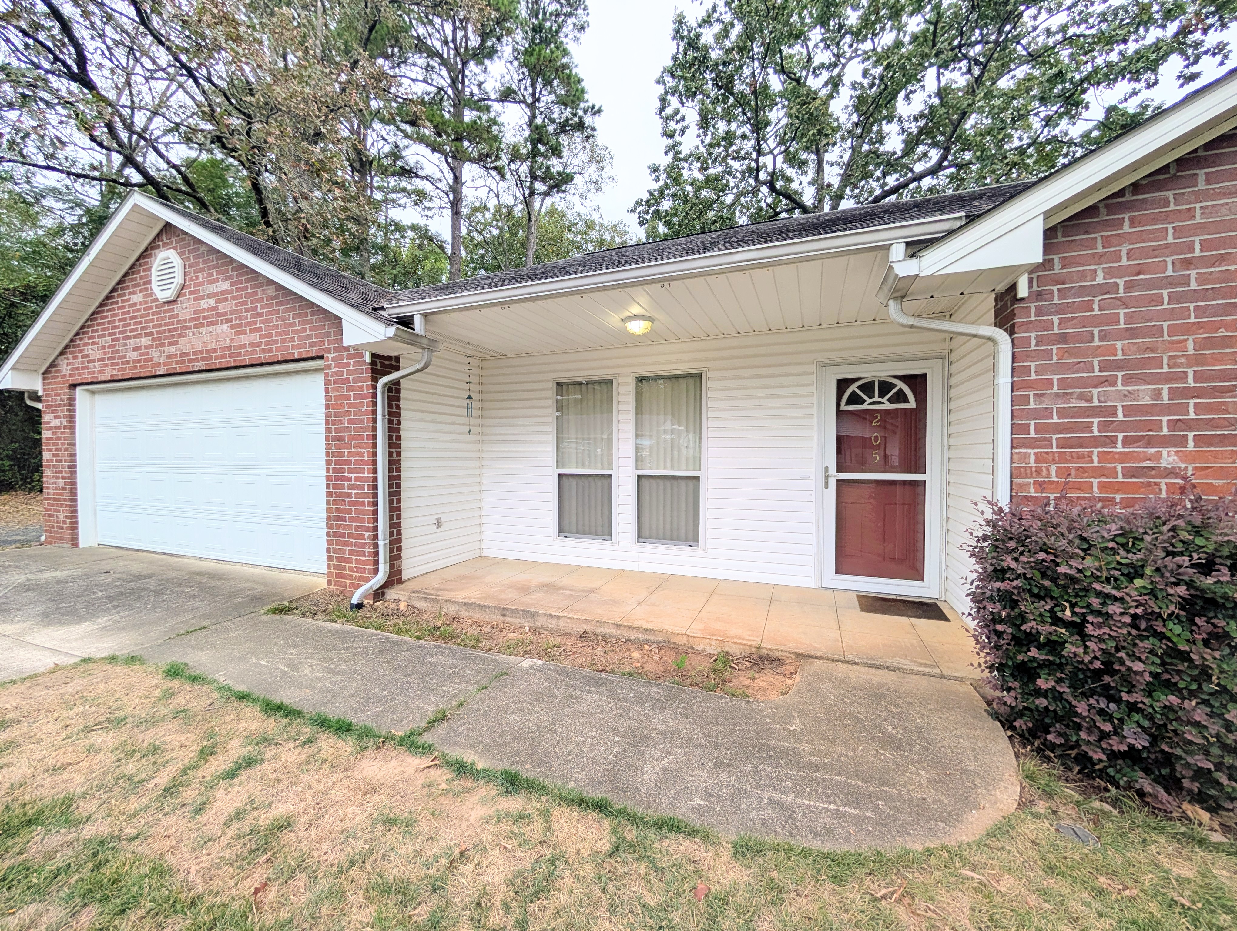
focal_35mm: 12
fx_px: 429
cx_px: 618
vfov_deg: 94.6
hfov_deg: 110.5
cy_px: 466
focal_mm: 2.02
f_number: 1.7
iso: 51
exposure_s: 1/500
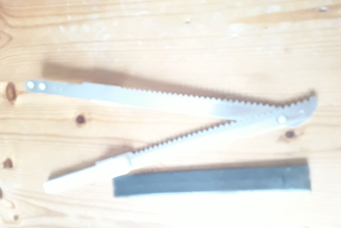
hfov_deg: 63.6
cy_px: 129
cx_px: 165
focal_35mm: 29
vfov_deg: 44.9
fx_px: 275
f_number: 1.9
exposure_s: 1/17
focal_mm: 3.6
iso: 640
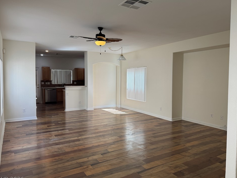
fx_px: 178
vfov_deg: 53.1
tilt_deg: -2.1
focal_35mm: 26
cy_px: 87
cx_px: 125
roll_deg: -0.3
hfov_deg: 67.2
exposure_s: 1/164
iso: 64
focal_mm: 6.76
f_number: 1.78
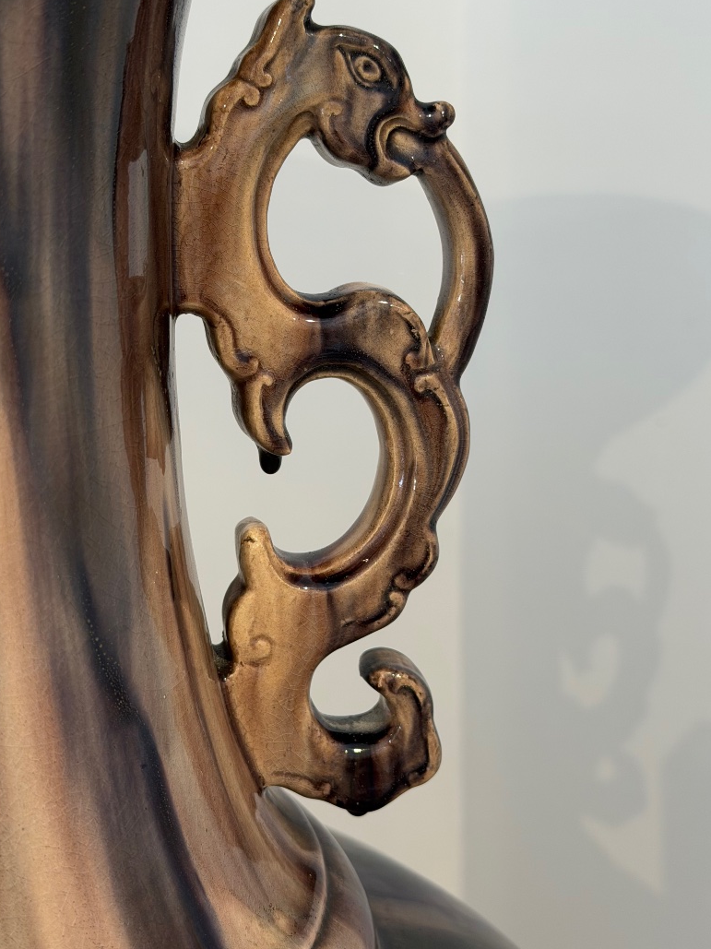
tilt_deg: -12.2
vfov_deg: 34.3
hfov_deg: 26.1
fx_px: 1535
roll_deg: +0.3
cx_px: 361
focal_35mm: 56
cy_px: 440
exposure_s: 1/131
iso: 50
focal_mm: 6.76
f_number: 1.78
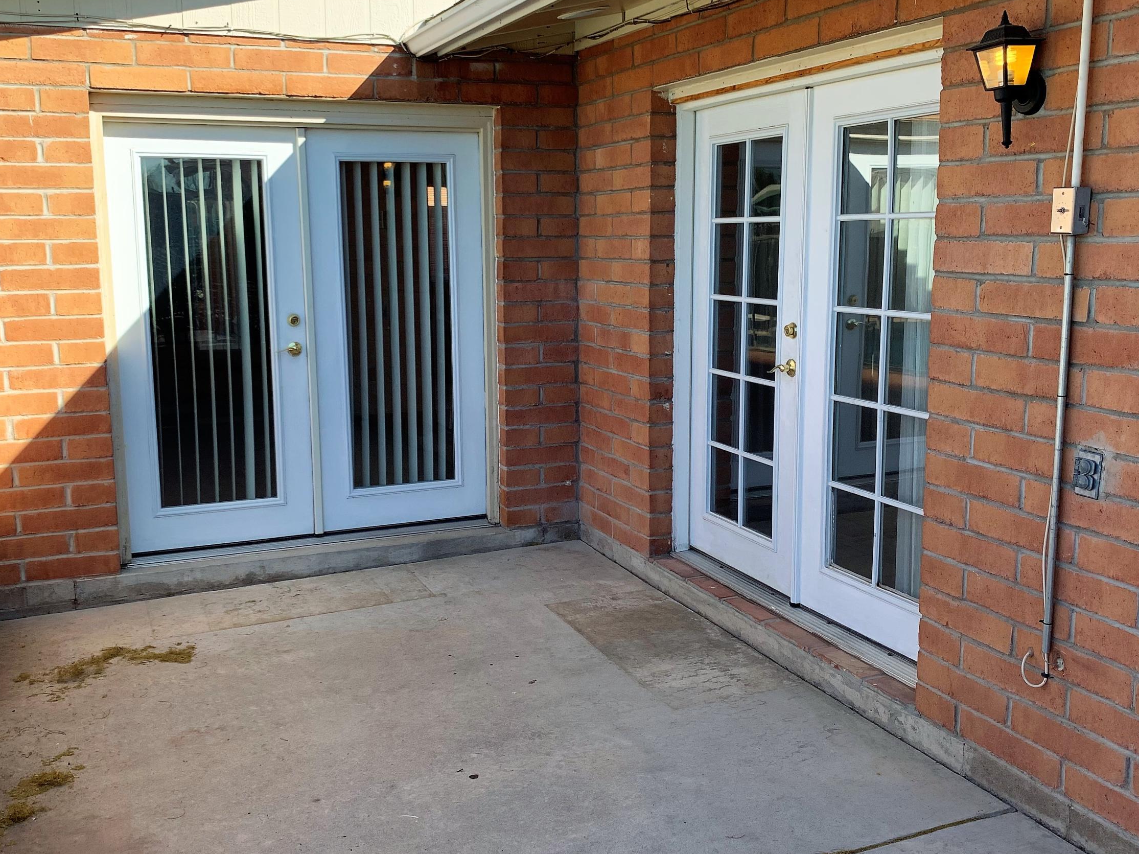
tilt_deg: -8.7
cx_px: 546
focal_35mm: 35
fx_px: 1151
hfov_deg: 52.6
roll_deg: +0.3
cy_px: 420
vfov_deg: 40.7
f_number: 1.8
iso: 25
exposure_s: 1/849
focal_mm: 4.25
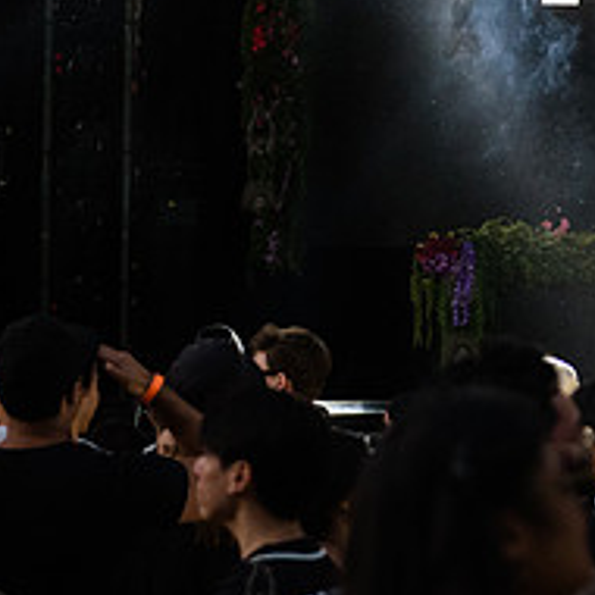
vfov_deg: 9.6
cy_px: 155
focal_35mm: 182
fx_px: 3539
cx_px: 864
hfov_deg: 9.4
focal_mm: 70
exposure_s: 1/400
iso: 4000
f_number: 3.5
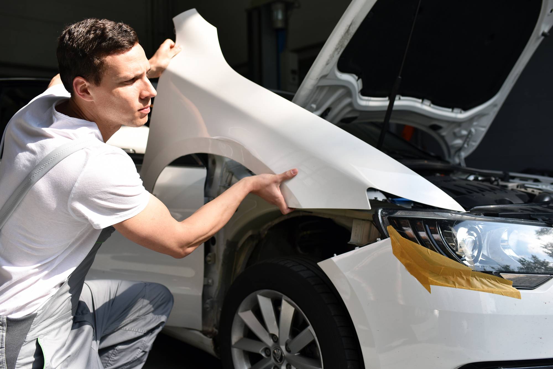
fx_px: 538
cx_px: 276
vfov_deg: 37.9
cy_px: 184
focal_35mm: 35
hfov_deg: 54.4
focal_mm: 35
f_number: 3.2
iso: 200
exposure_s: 1/1600
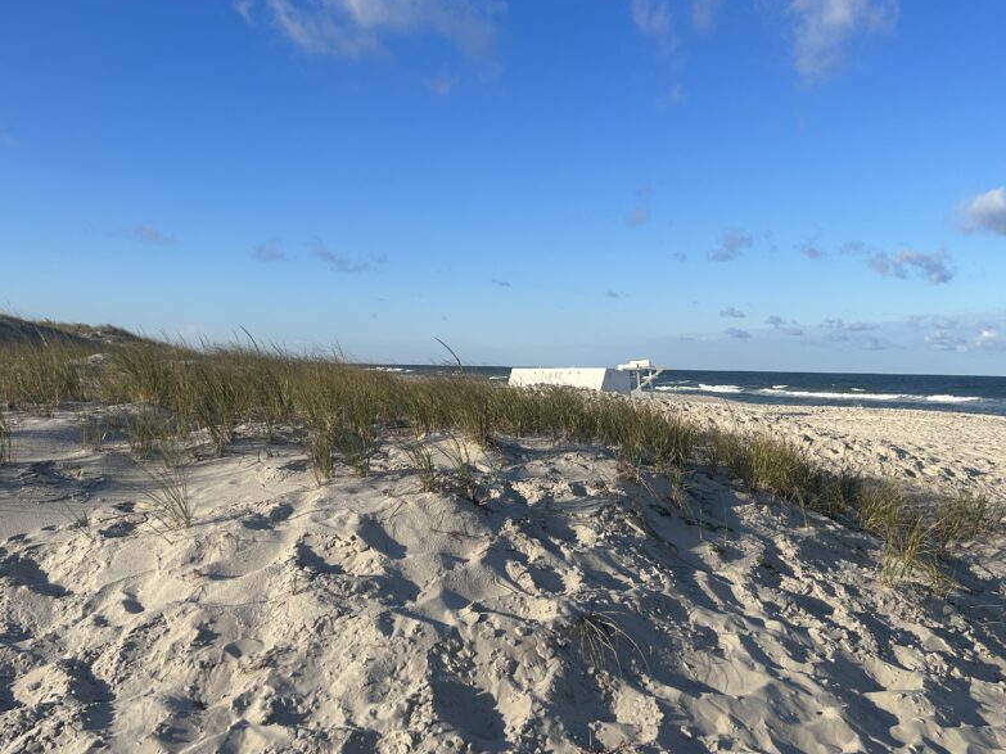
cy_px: 364
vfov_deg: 41.8
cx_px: 533
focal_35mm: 34
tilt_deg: +0.3
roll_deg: -1.3
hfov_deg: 53.9
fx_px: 988
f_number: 1.5
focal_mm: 5.7
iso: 50
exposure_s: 1/4630
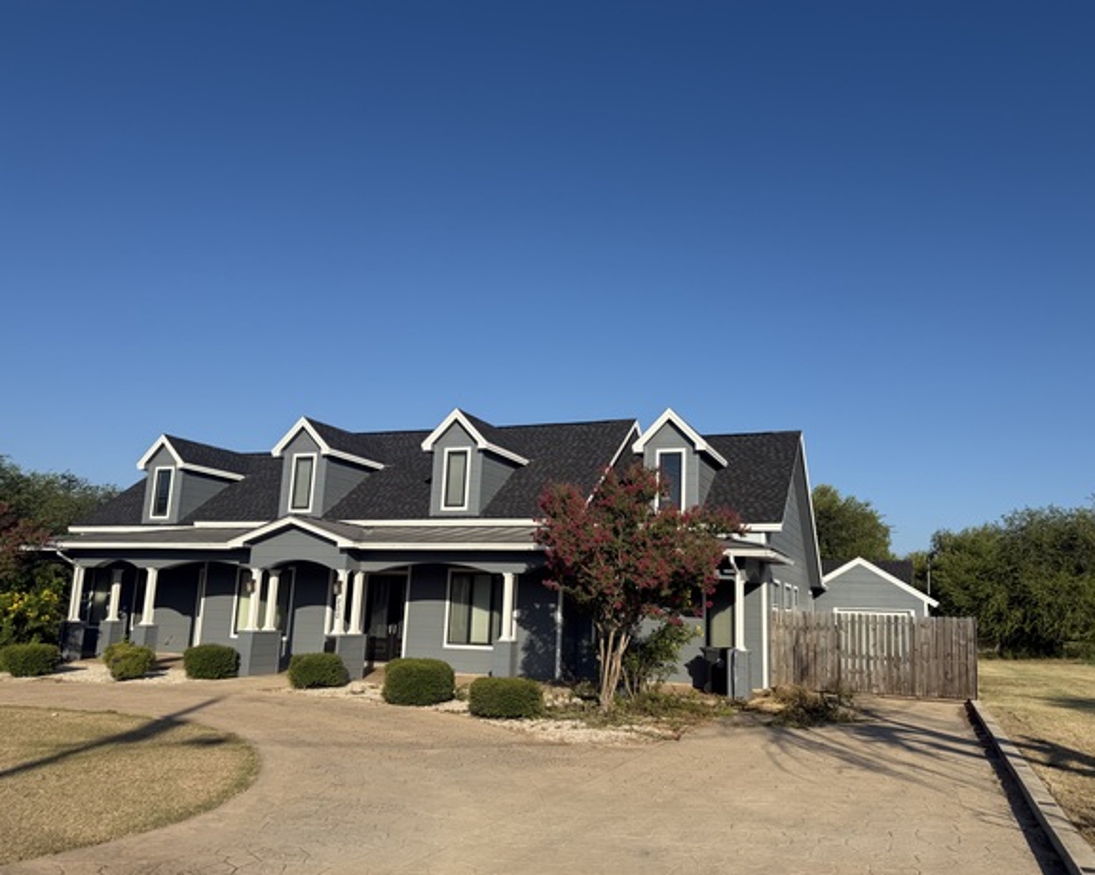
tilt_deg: +9.6
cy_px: 454
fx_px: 842
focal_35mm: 26
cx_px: 590
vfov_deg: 54.9
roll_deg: -1.8
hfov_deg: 66.0
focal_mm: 6.76
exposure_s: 1/5319
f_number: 1.78
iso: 80
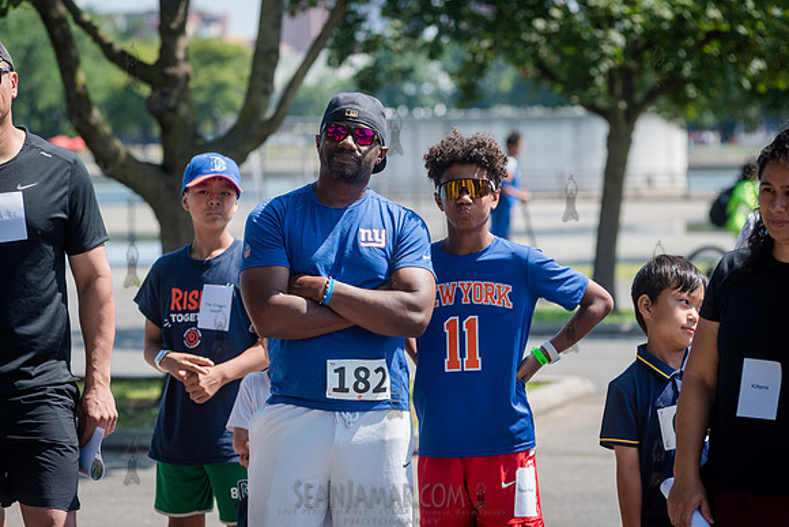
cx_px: 394
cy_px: 264
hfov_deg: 14.2
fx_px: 3179
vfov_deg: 9.5
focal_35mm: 145
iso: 500
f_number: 5
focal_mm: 145
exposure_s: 1/1600
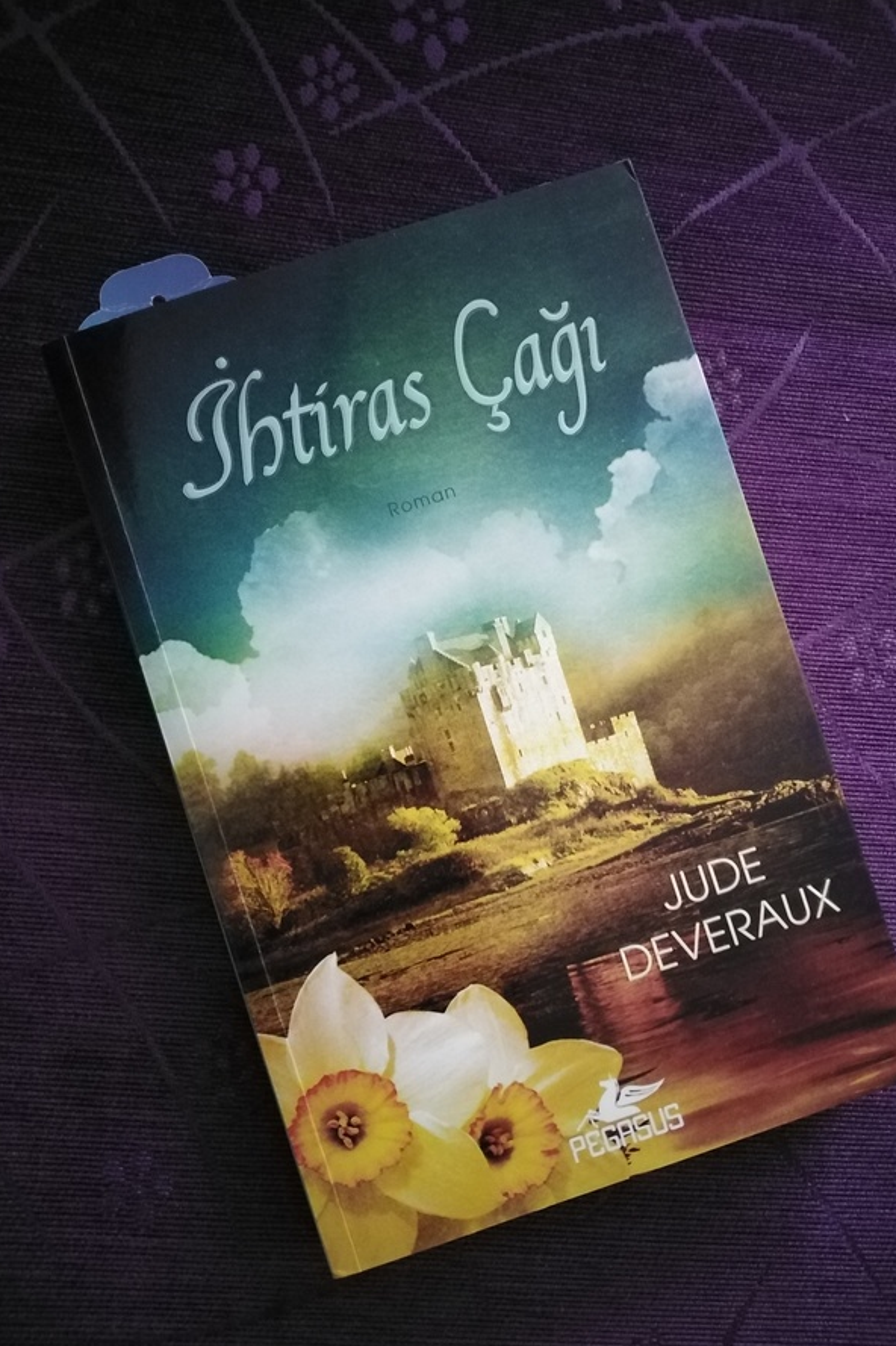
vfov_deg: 65.5
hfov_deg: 46.3
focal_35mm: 28
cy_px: 681
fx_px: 1046
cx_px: 481
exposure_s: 1/15
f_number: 1.8
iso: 1218
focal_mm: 3.62
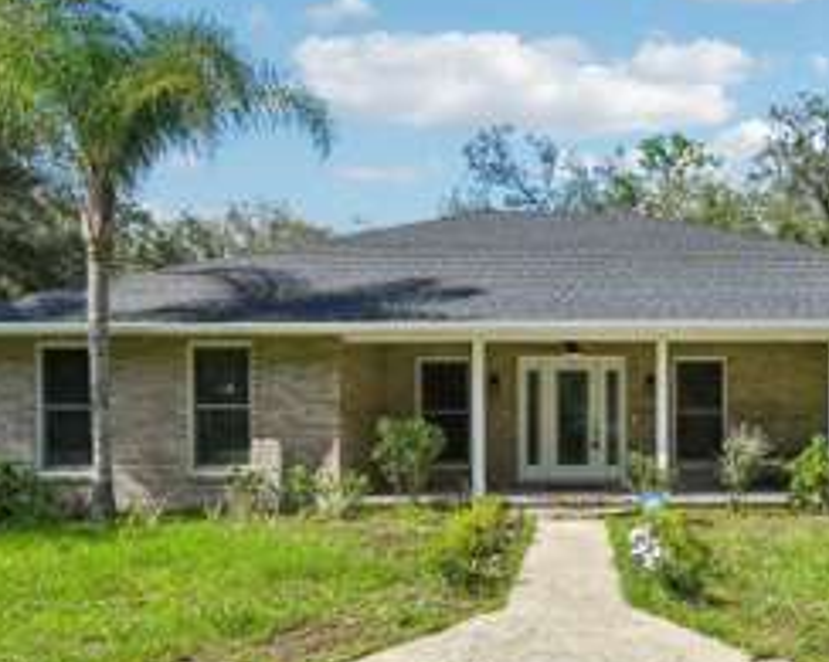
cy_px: 436
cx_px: 578
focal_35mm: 36
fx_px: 881
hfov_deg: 49.2
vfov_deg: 40.7
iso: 400
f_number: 8
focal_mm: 13
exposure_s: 1/640
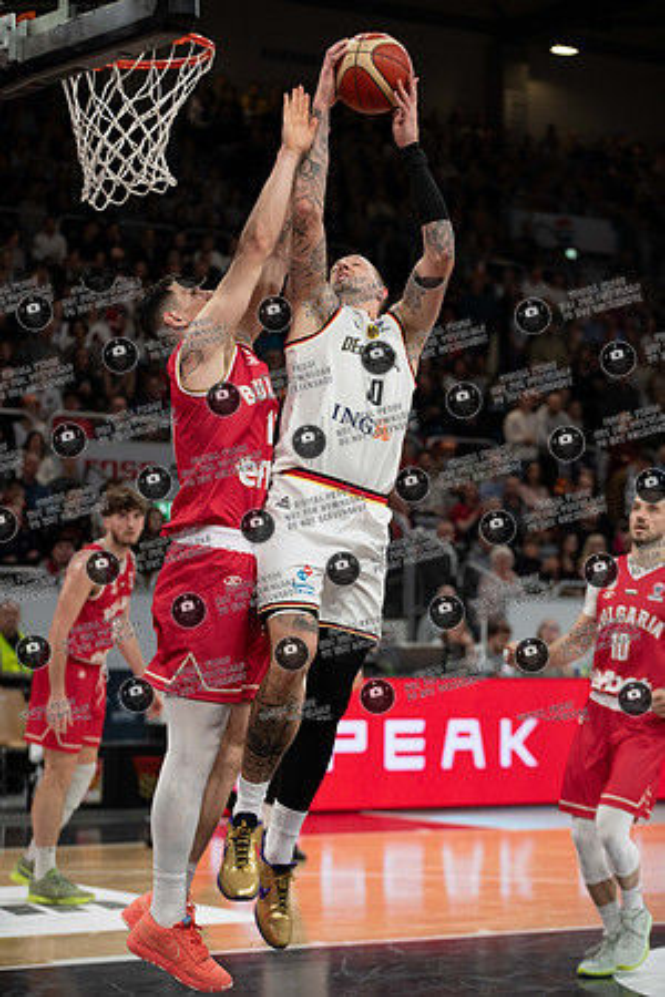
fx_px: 2715
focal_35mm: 98
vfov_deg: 20.8
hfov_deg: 14.0
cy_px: 498
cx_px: 332
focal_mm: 98
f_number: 3.2
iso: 1000
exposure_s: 1/1000
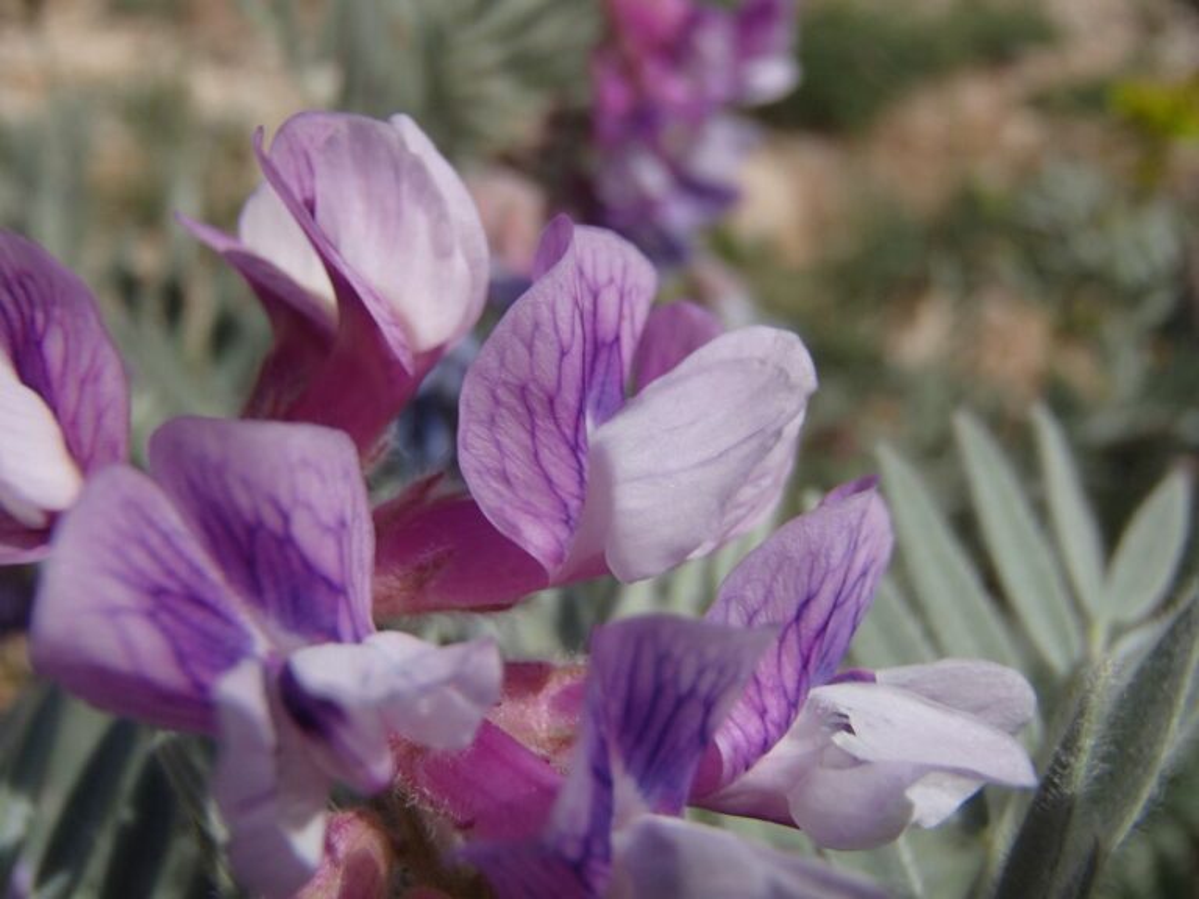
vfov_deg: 38.7
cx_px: 600
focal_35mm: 37
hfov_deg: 50.1
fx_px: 1282
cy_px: 450
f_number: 13
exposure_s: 1/250
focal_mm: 6.64
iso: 100
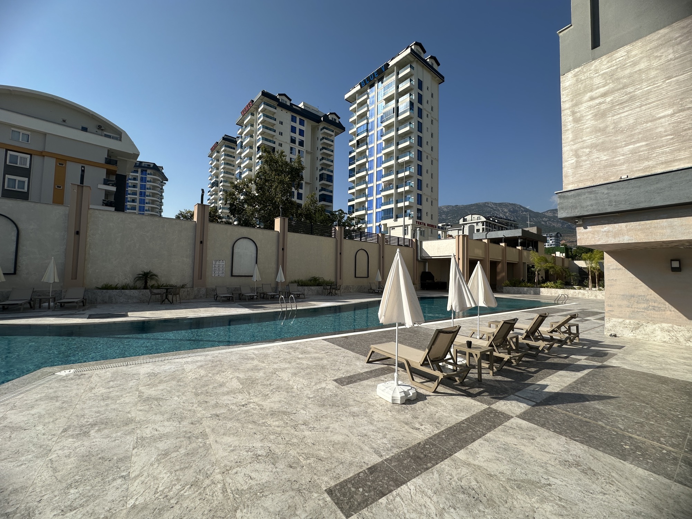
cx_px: 346
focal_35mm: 14
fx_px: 280
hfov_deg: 102.1
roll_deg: -1.4
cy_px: 260
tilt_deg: +2.9
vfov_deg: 85.7
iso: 50
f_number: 2.2
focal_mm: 2.22
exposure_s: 1/2681
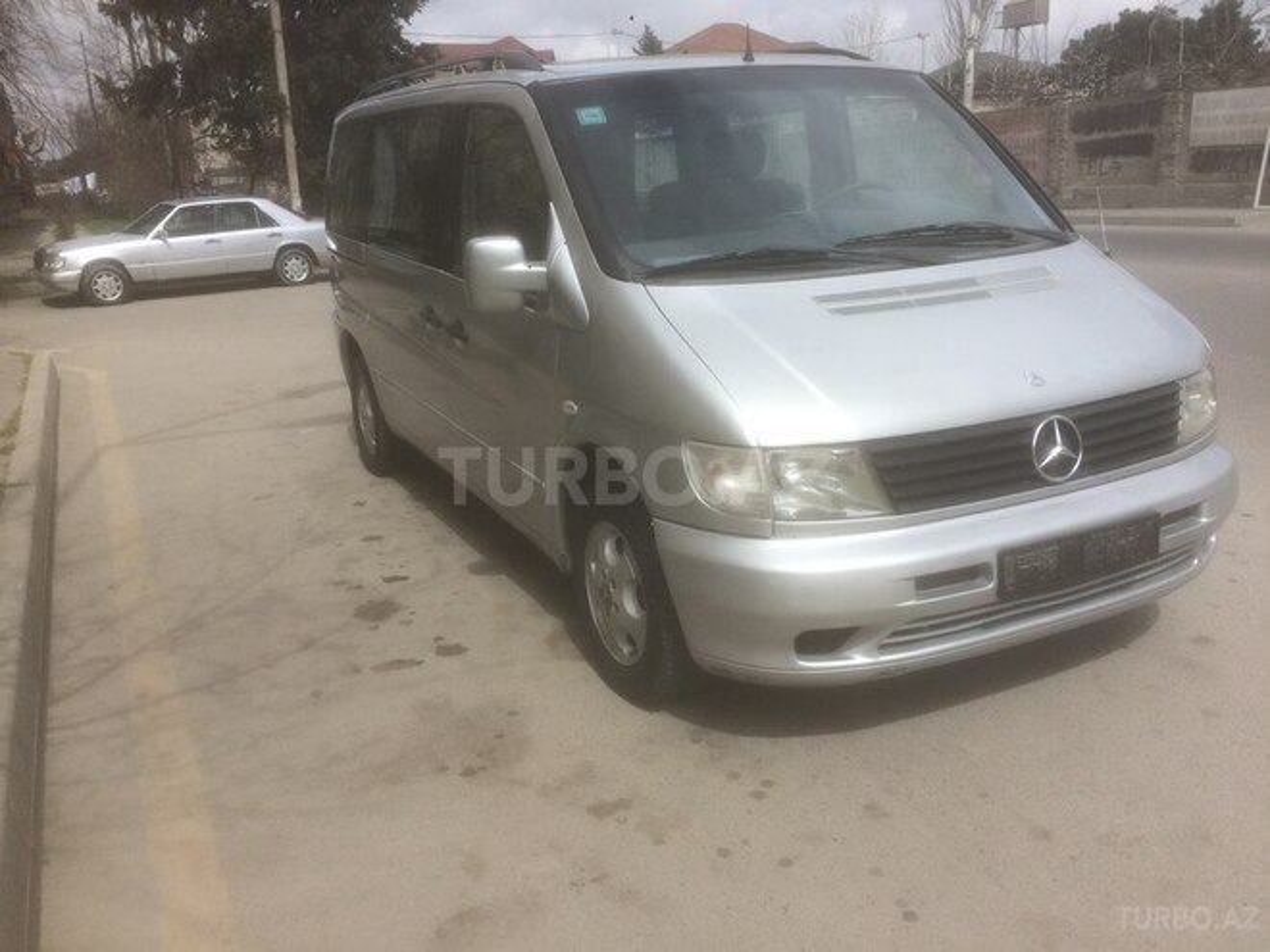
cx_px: 635
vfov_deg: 48.2
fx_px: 1064
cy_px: 476
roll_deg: +2.6
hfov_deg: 61.7
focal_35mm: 29
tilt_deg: -13.0
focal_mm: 4.15
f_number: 2.2
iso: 32
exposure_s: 1/2564
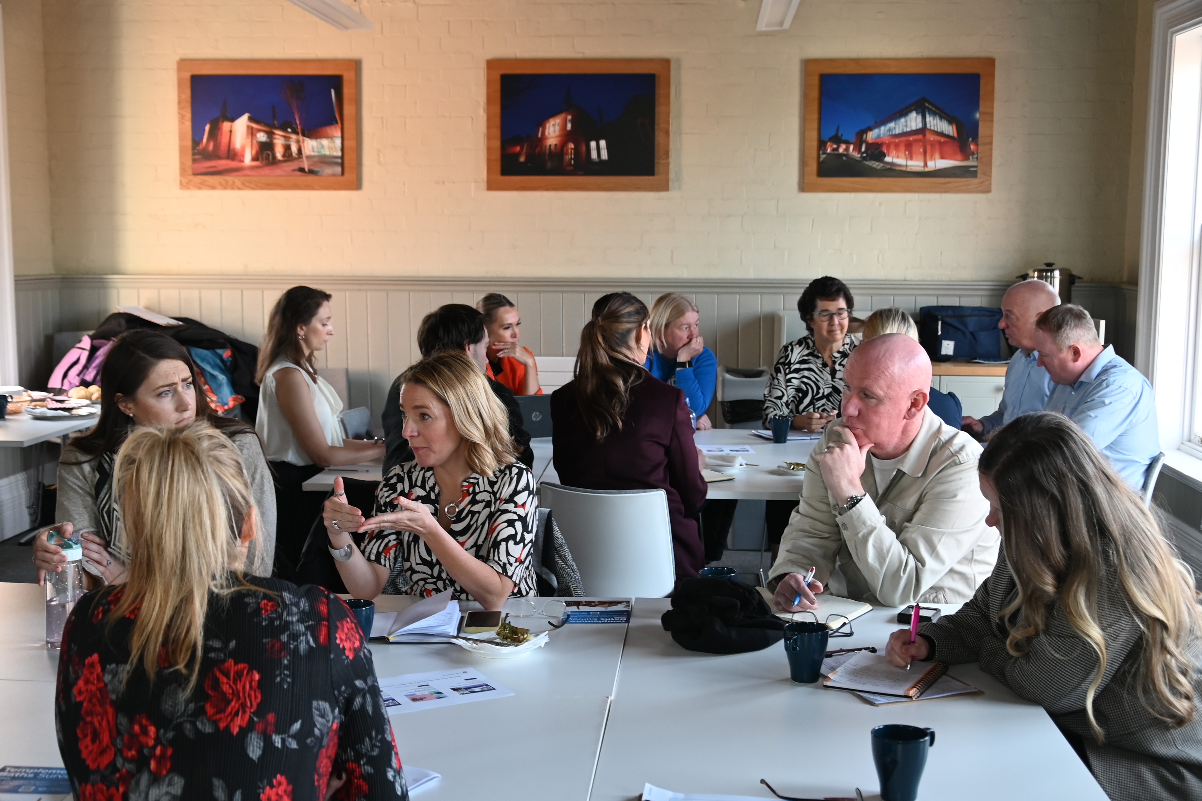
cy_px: 400
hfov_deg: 43.6
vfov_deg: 29.9
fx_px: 1502
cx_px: 601
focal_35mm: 45
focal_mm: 30
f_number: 4.2
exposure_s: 1/60
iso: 560
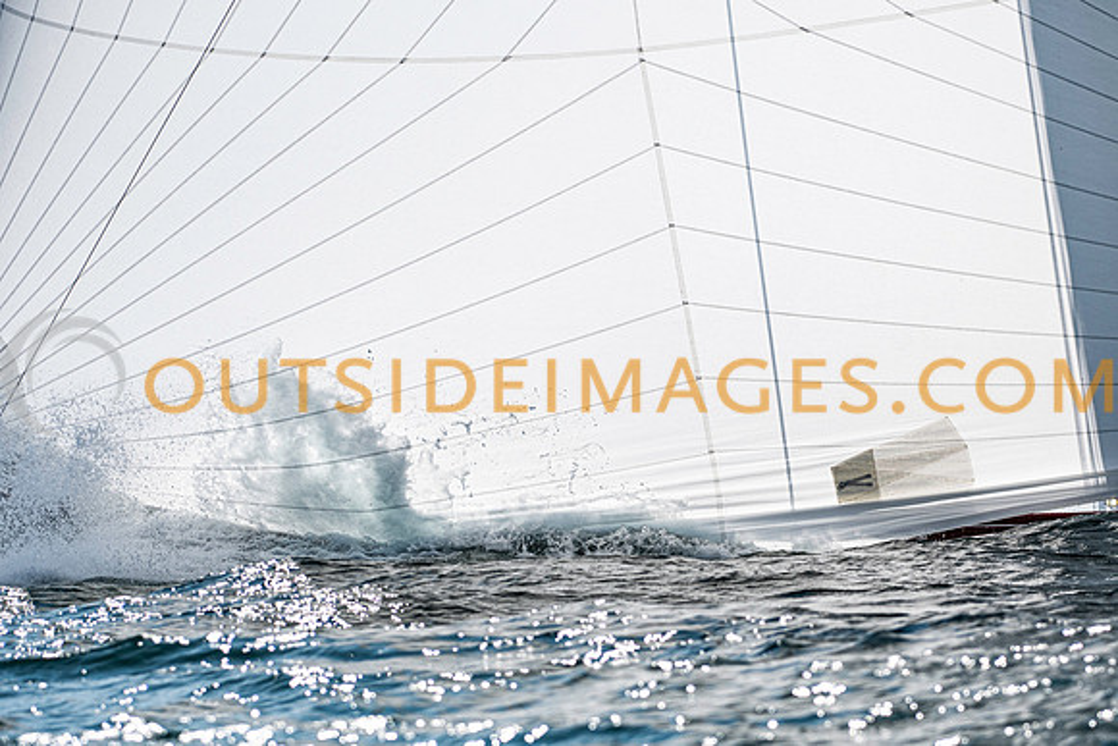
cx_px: 559
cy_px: 373
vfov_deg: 3.7
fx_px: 11648
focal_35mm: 375
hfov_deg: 5.5
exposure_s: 1/5000
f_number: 5.6
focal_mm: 250
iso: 400
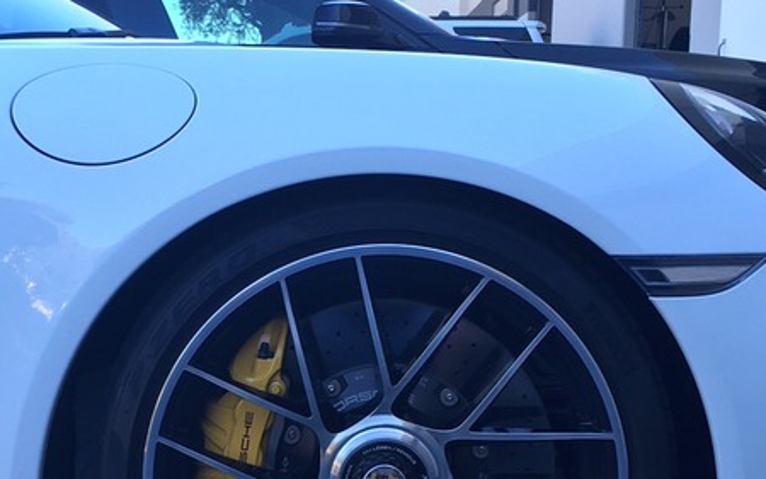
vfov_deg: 18.4
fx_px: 1461
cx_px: 339
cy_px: 411
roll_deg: +0.7
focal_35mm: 70
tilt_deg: -10.8
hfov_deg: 29.4
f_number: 2.2
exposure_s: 1/125
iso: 25
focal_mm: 4.15
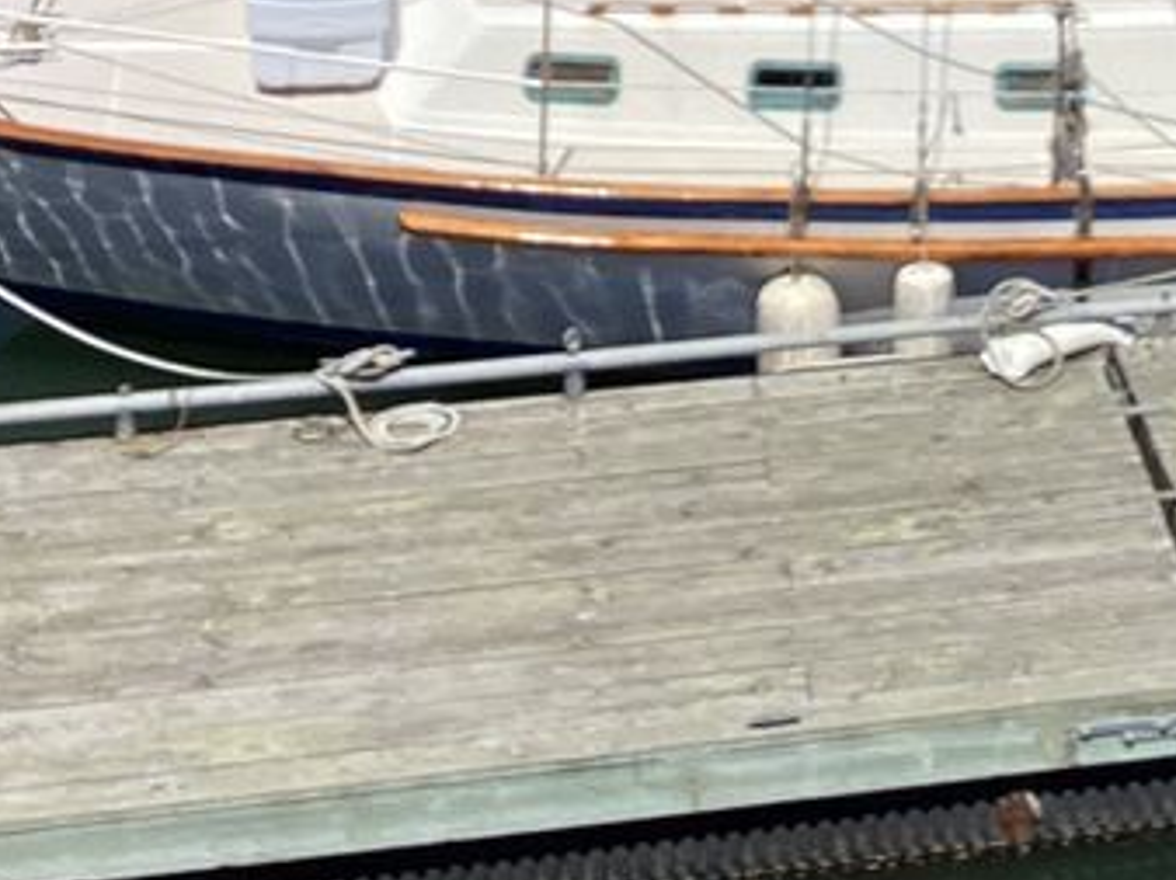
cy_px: -438
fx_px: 3191
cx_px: 1096
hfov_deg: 20.4
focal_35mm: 94
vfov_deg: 14.6
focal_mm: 3.3
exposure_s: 1/1664
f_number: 2.4
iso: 25
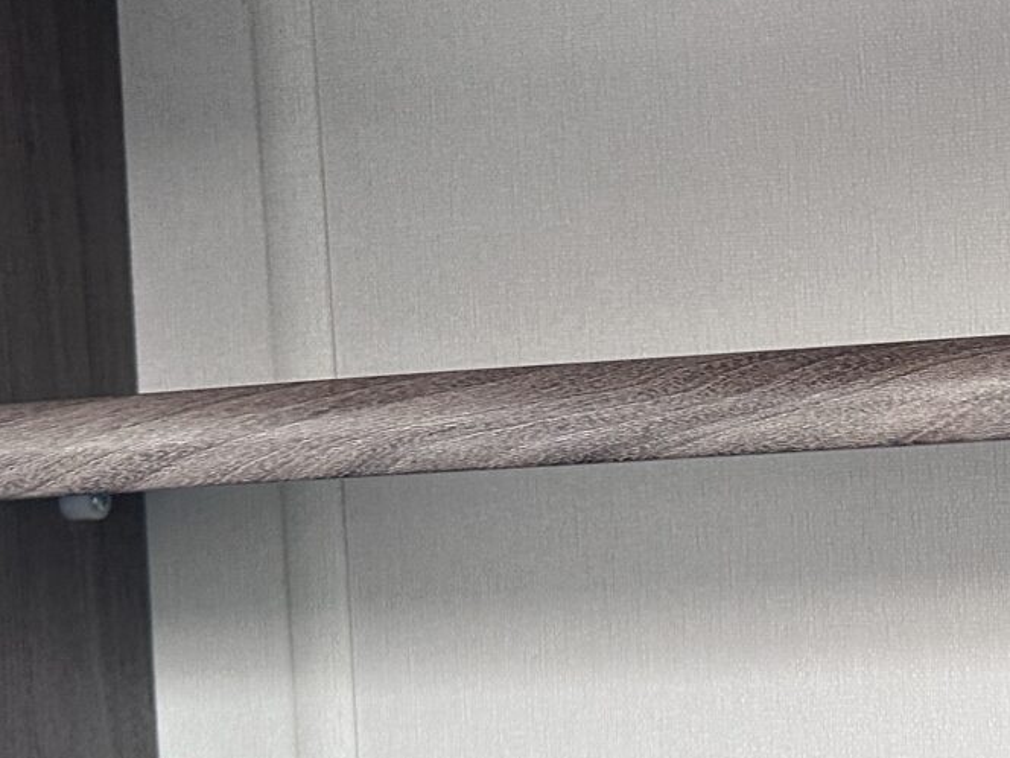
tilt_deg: -2.4
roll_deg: +3.9
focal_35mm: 74
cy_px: 452
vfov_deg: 19.9
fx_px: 2159
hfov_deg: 23.9
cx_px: 1217
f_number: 1.78
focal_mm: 6.86
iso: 250
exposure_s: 1/68
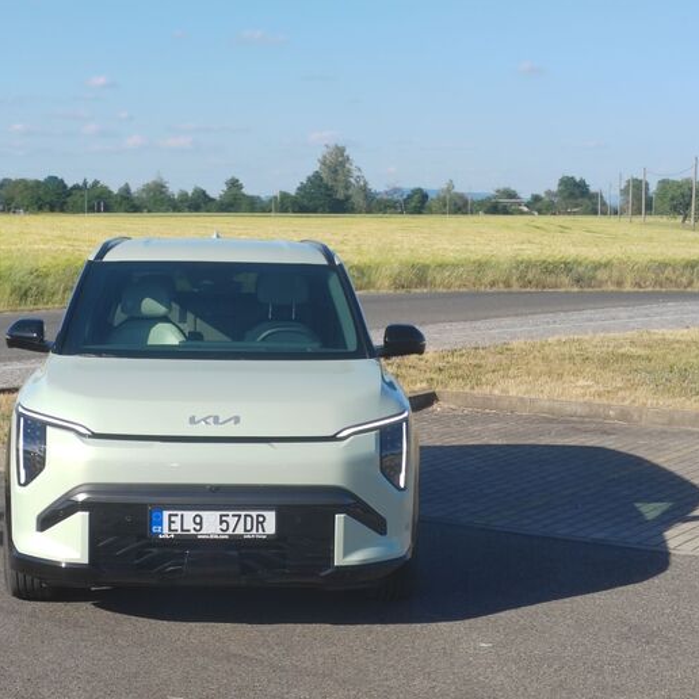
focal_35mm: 79
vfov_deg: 21.9
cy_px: 385
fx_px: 1805
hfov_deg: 21.9
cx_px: 272
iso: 100
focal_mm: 5.52
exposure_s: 1/920
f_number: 1.9
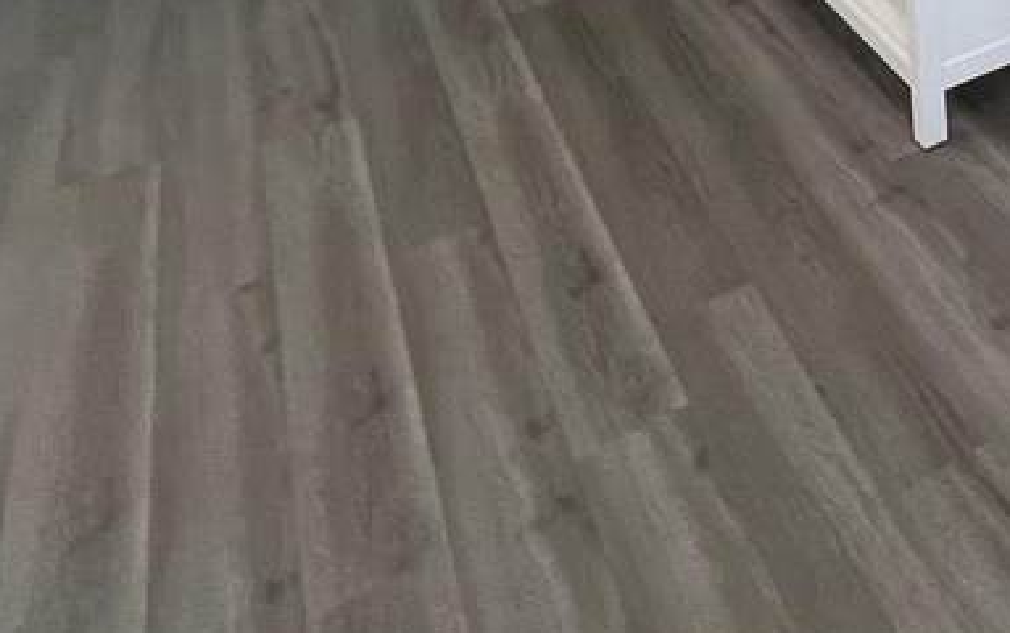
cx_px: 1321
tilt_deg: -7.2
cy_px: -514
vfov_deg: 20.1
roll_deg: +0.4
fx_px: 1267
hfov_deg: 32.4
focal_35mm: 46
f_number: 1.8
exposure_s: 1/120
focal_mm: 1.57
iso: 80
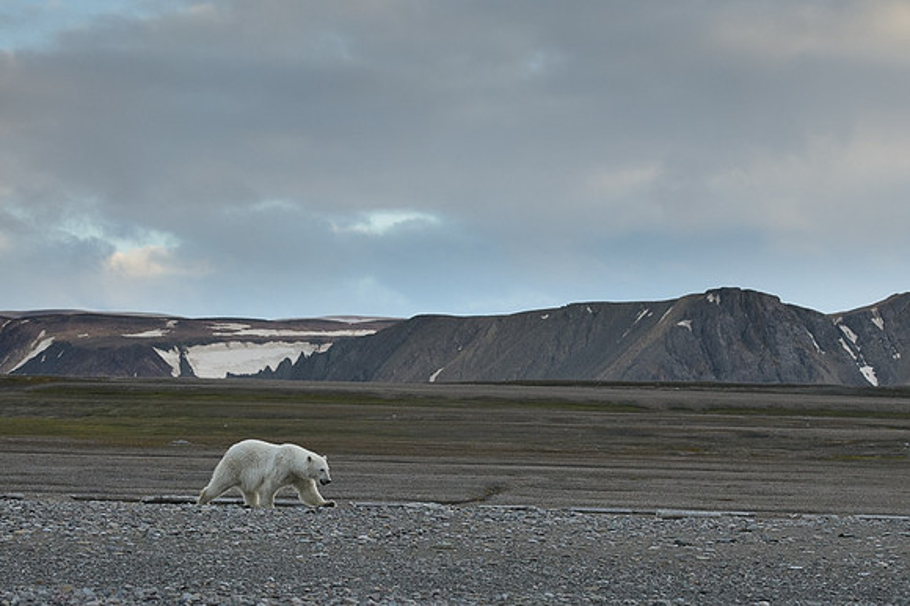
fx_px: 2561
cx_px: 455
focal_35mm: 101
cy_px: 375
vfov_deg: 13.5
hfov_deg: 20.1
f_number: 5.6
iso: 2500
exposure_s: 1/2000
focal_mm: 82
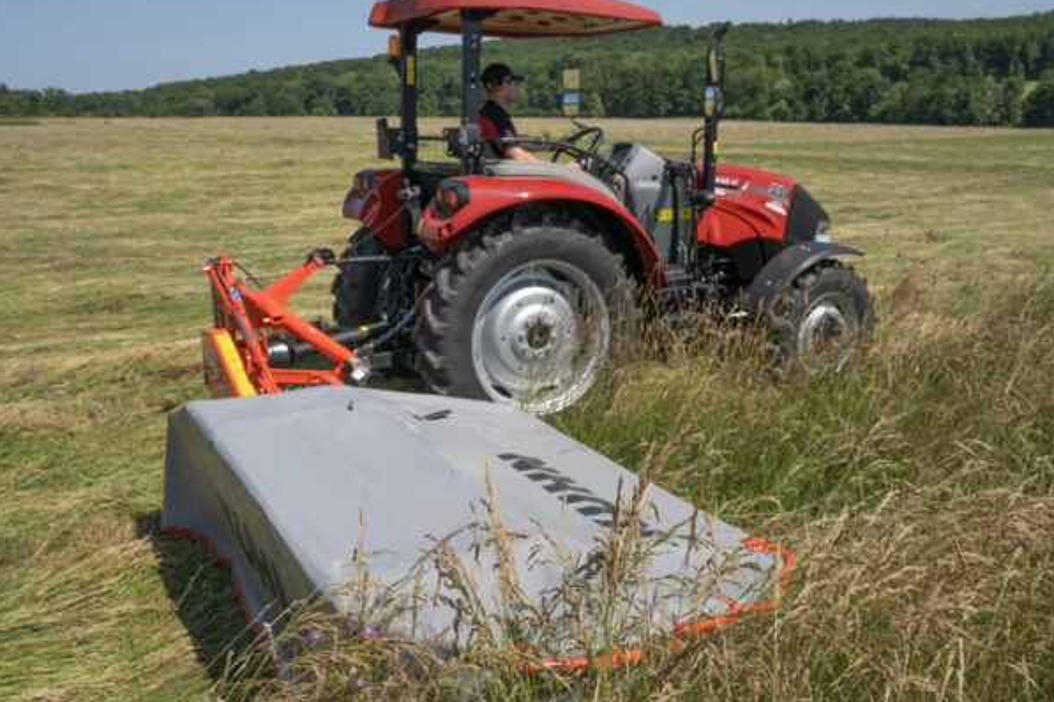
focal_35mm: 34
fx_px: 995
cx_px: 524
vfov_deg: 38.9
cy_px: 359
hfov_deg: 55.8
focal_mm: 29
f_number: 10
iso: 100
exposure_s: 1/400
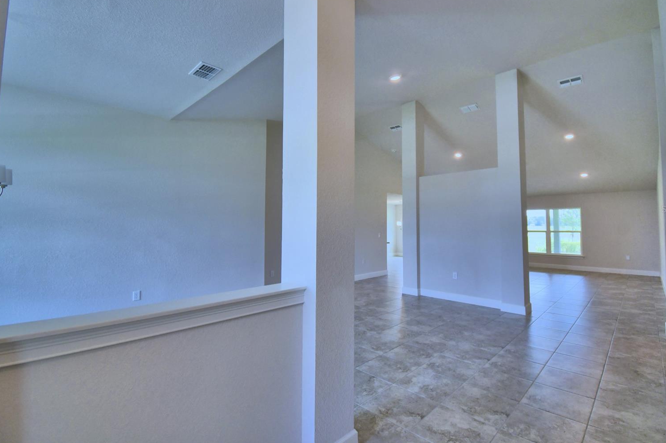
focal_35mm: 16
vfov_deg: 73.6
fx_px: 296
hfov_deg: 96.7
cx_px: 346
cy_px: 209
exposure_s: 1/125
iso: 400
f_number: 4.5
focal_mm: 10
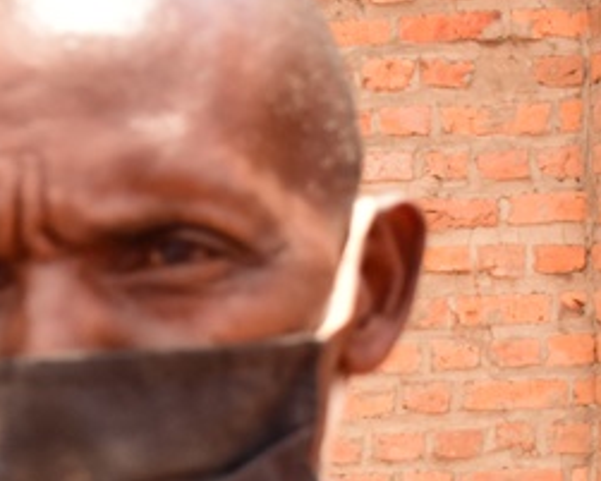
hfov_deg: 14.3
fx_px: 2347
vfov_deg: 11.5
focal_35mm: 132
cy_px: 561
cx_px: -60
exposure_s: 1/2000
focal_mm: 23
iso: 640
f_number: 3.8
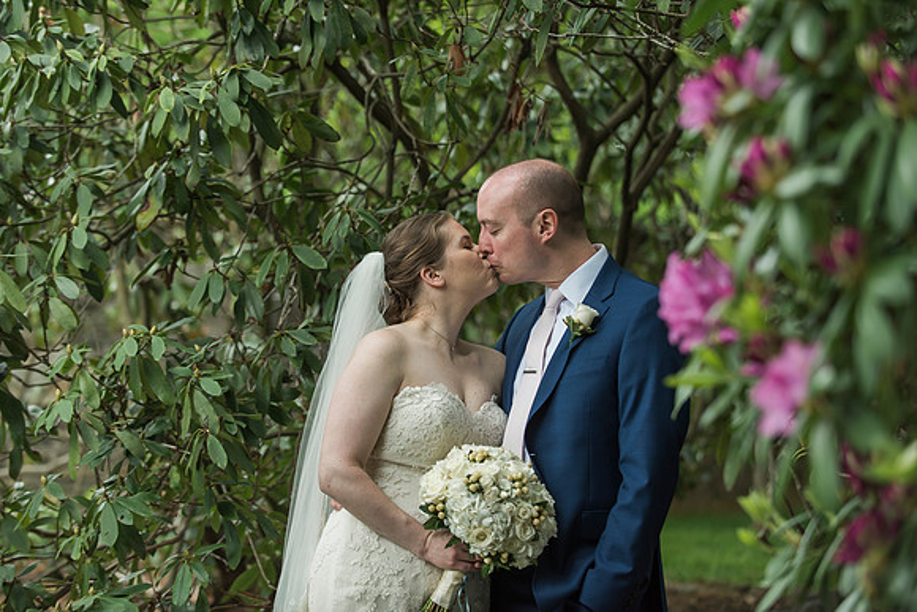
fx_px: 2293
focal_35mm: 90
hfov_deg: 22.6
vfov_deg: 15.2
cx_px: 458
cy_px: 306
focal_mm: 90
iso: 500
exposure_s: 1/500
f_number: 2.8
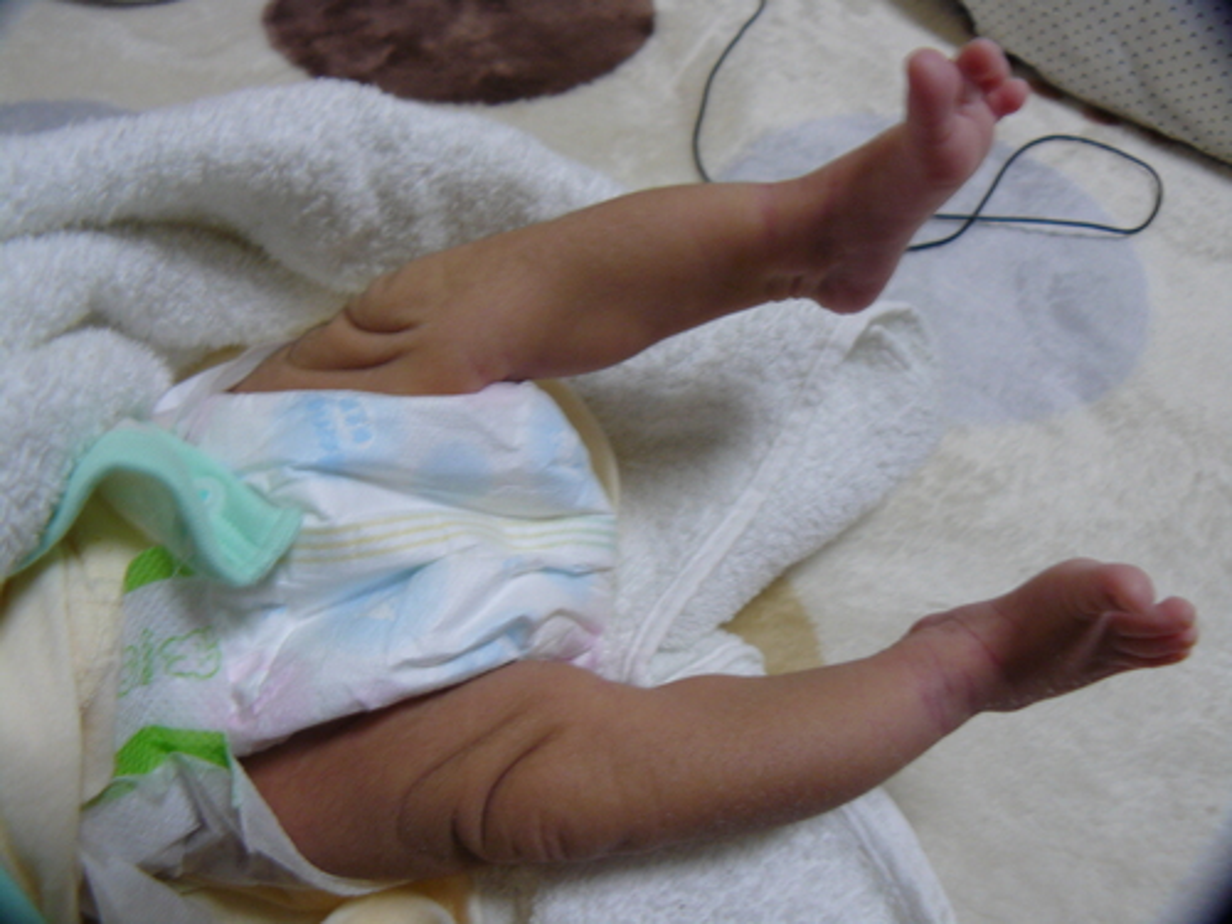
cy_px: 462
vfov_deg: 39.7
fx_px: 1281
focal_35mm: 36
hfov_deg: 51.4
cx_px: 616
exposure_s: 1/13
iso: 100
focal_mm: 6
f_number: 2.8
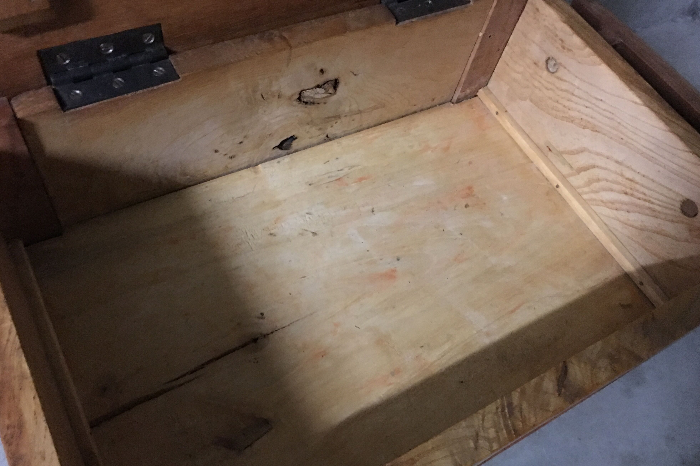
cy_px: 258
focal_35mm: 31
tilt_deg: -58.3
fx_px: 603
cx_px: 354
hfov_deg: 60.3
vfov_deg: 42.3
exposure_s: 1/4
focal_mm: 4.15
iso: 125
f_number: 2.2
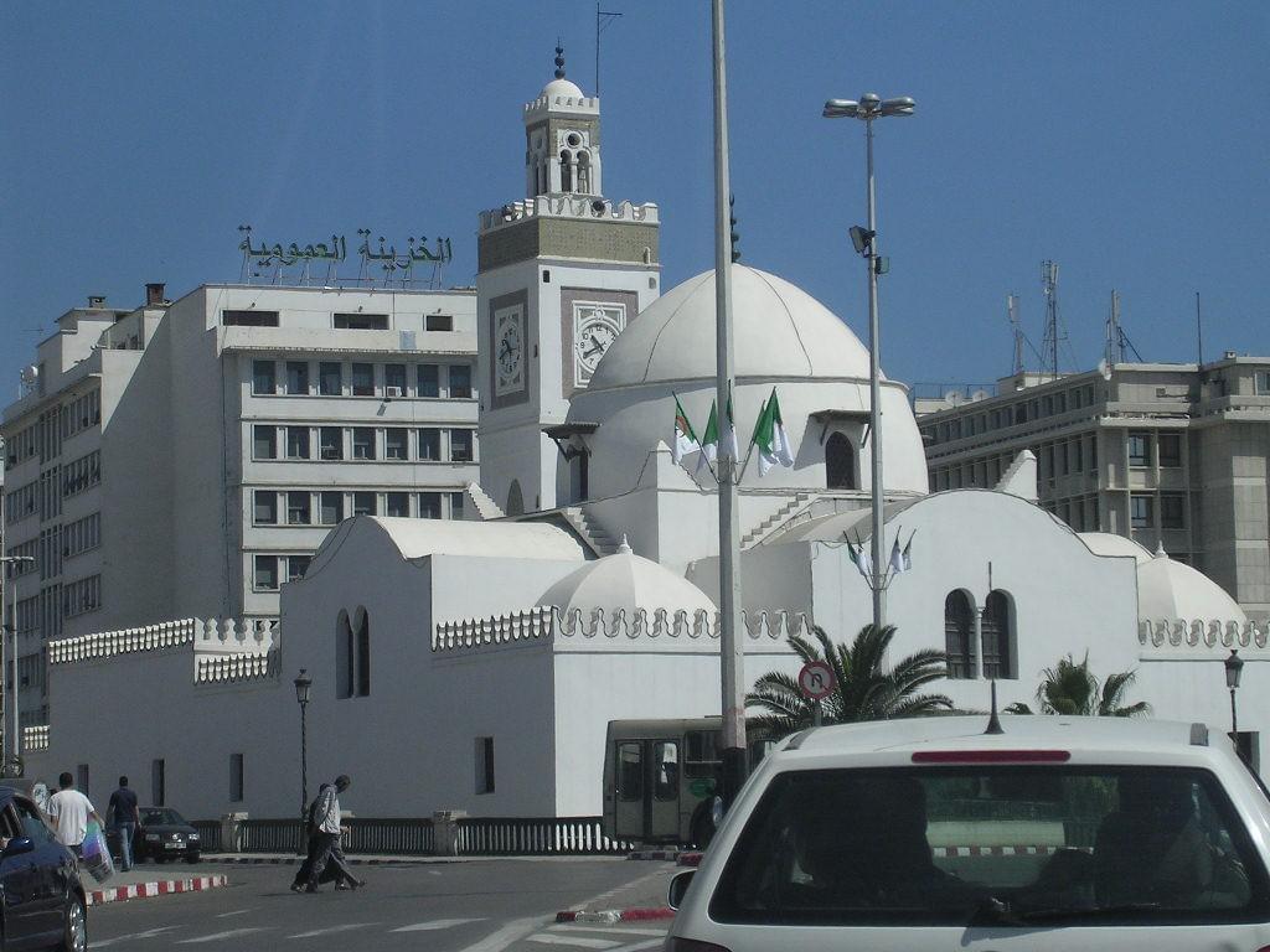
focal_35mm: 115
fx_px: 4219
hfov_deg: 17.1
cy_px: 476
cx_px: 635
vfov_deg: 12.9
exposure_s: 1/638
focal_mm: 17.4
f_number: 4.9
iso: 100
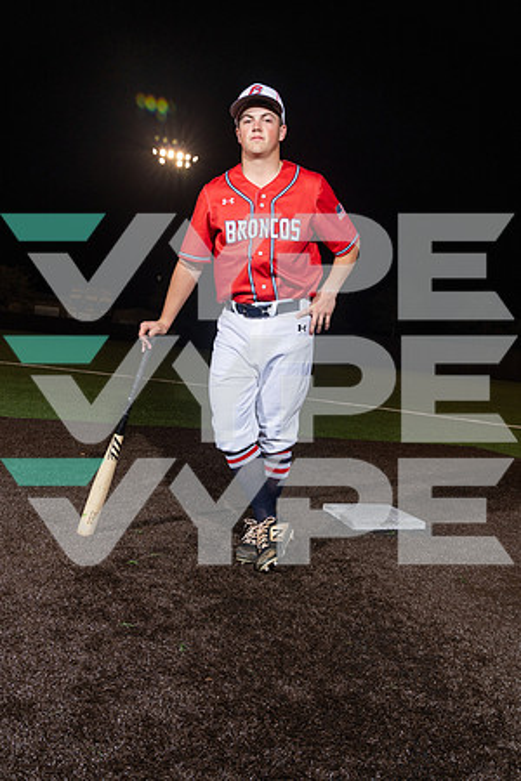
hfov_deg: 45.0
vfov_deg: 63.7
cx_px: 260
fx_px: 629
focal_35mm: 29
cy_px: 390
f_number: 8
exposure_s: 1/125
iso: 200
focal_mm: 29
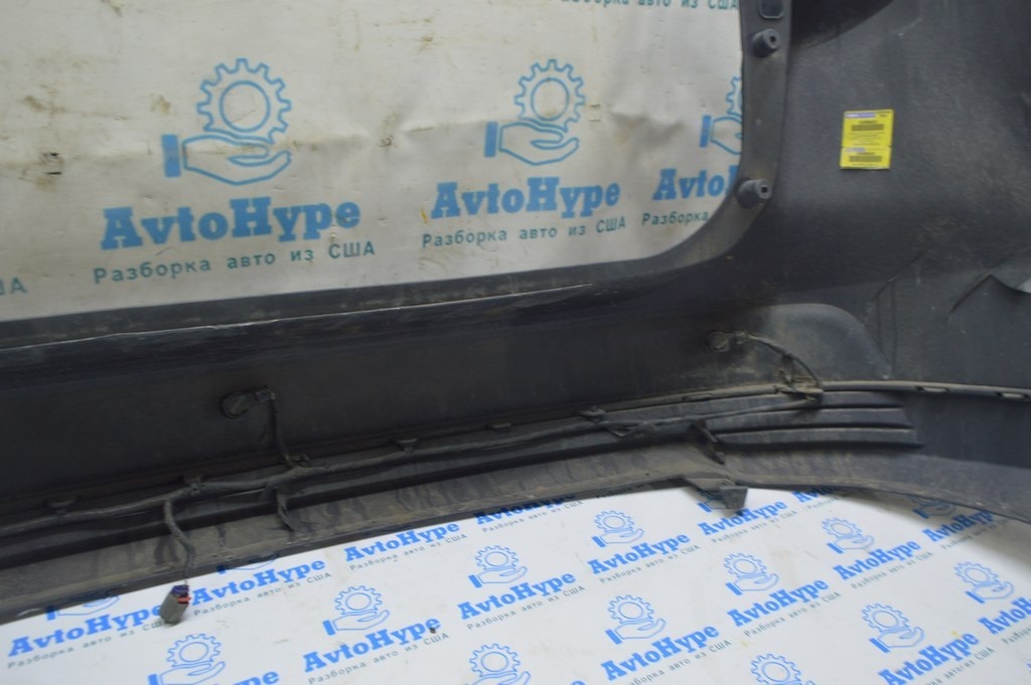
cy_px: 342
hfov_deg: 62.0
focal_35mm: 30
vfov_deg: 43.5
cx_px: 516
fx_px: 858
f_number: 5.6
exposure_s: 1/20
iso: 400
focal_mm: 20
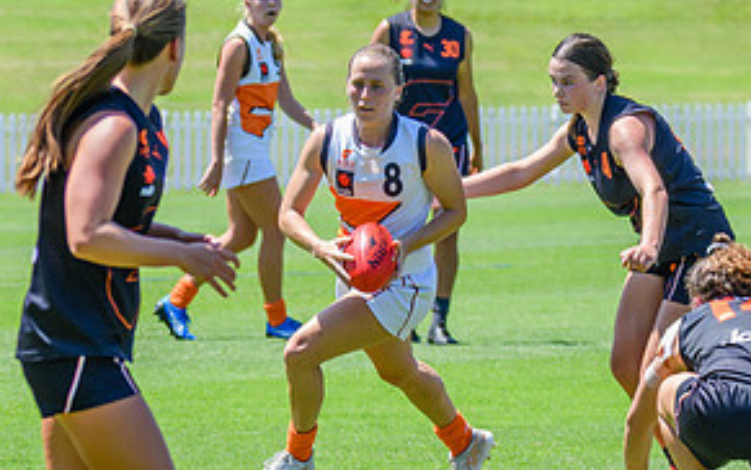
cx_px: 293
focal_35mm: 548
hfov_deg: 3.8
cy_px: 128
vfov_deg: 2.4
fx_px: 11218
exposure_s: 1/2000
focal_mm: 160
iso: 800
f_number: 5.6
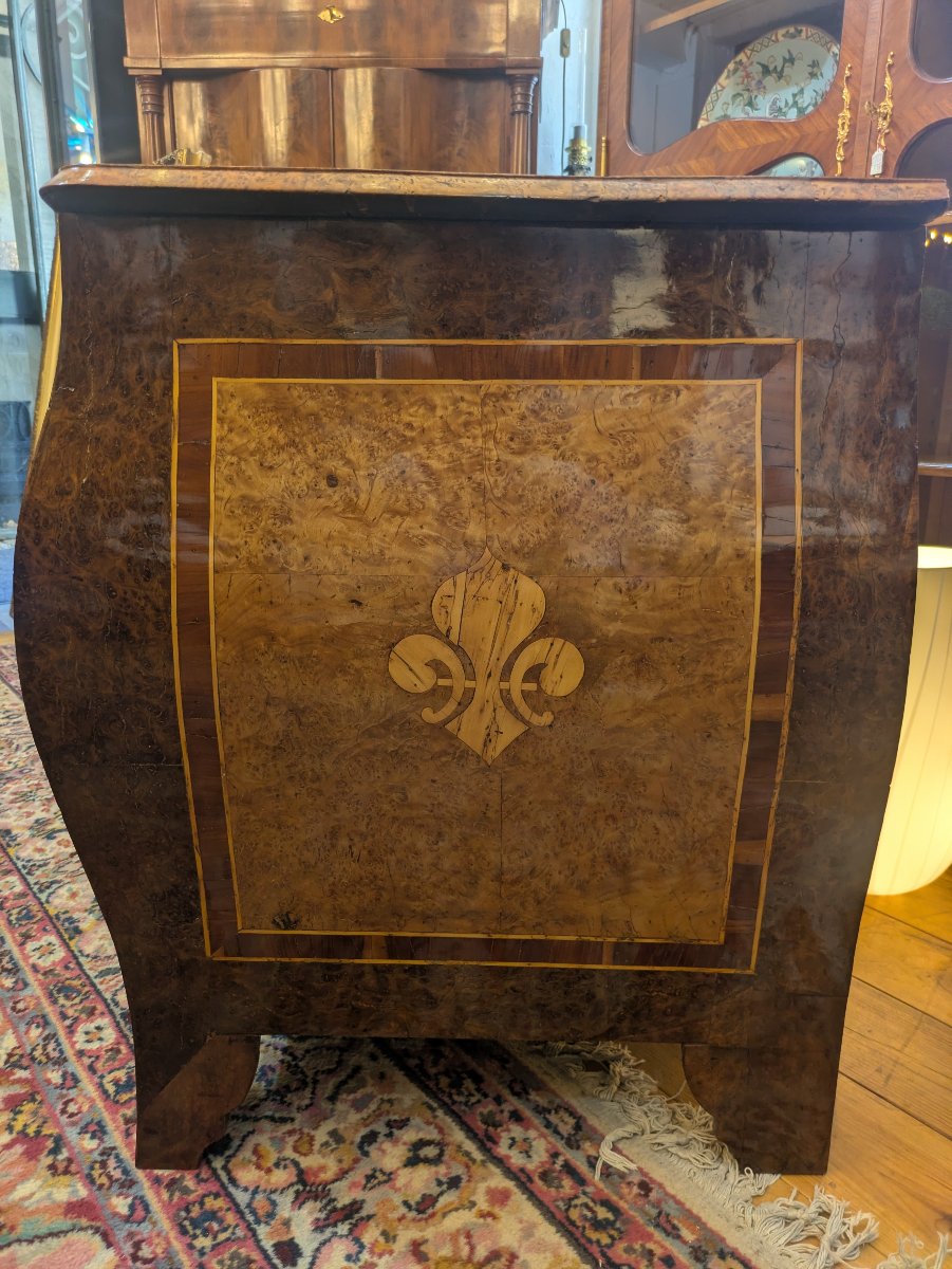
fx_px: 916
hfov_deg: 54.9
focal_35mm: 25
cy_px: 634
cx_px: 476
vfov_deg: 69.4
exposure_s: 1/50
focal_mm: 5.43
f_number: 1.89
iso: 88
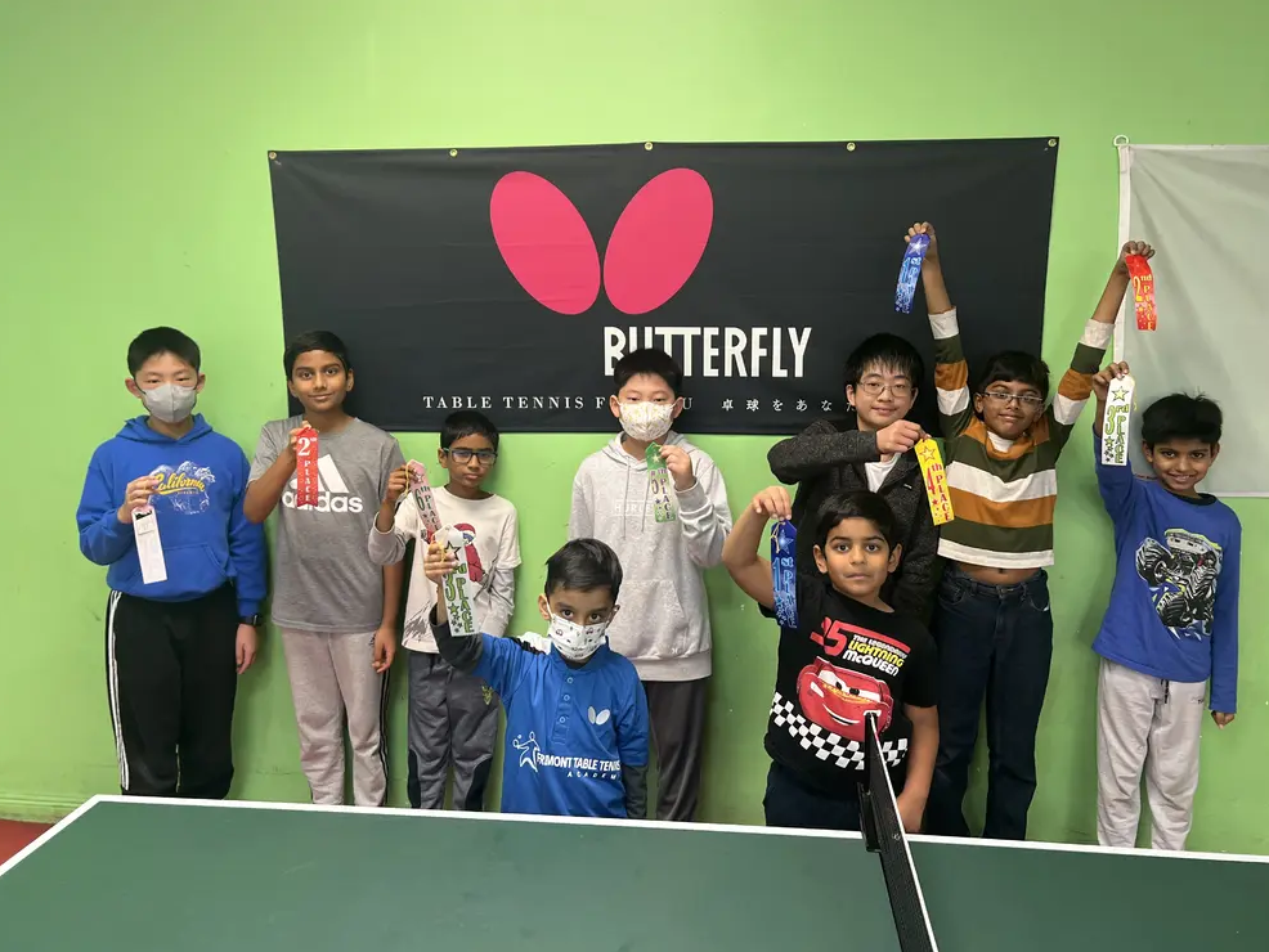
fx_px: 990
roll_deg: -0.4
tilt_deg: -10.0
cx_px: 647
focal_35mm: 27
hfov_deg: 65.3
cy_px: 468
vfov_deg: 51.4
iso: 160
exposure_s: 1/60
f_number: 1.5
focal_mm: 5.7
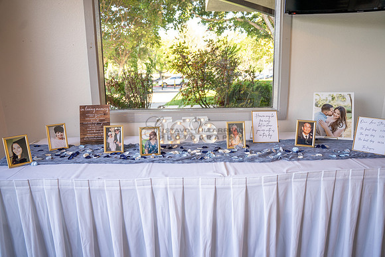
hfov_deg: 73.7
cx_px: 192
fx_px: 257
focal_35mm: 24
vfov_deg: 53.2
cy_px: 128
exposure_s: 1/80
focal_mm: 24
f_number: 2.8
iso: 100
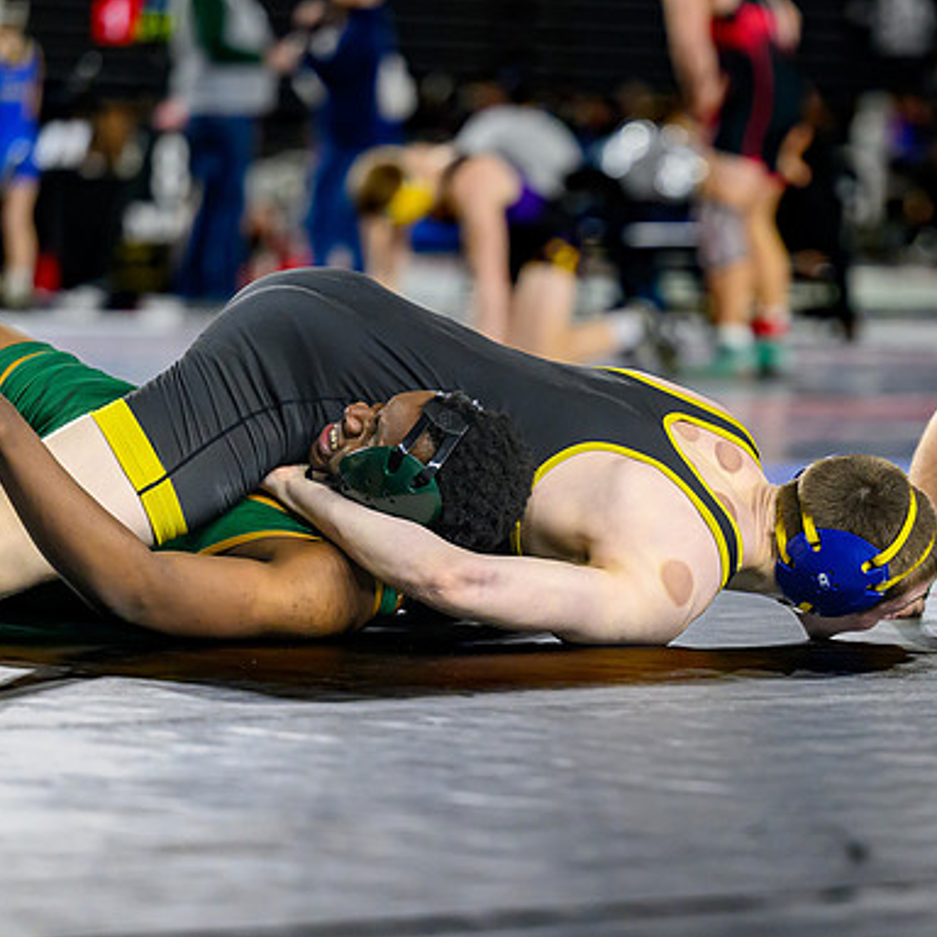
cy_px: 575
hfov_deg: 7.3
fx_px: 7380
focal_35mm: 241
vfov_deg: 7.3
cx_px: 621
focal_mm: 140
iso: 2500
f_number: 2.8
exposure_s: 1/800
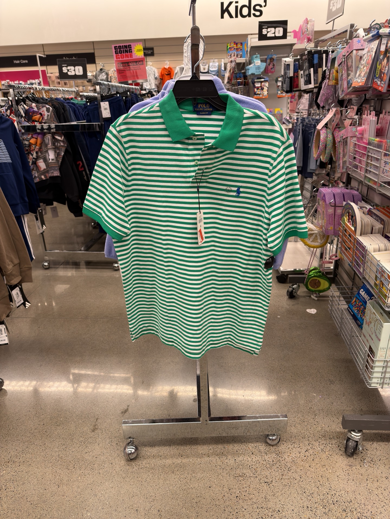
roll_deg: +1.3
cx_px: 195
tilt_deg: -22.3
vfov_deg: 71.6
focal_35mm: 24
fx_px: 361
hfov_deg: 56.8
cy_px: 260
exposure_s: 1/60
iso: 125
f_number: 1.78
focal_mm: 6.76
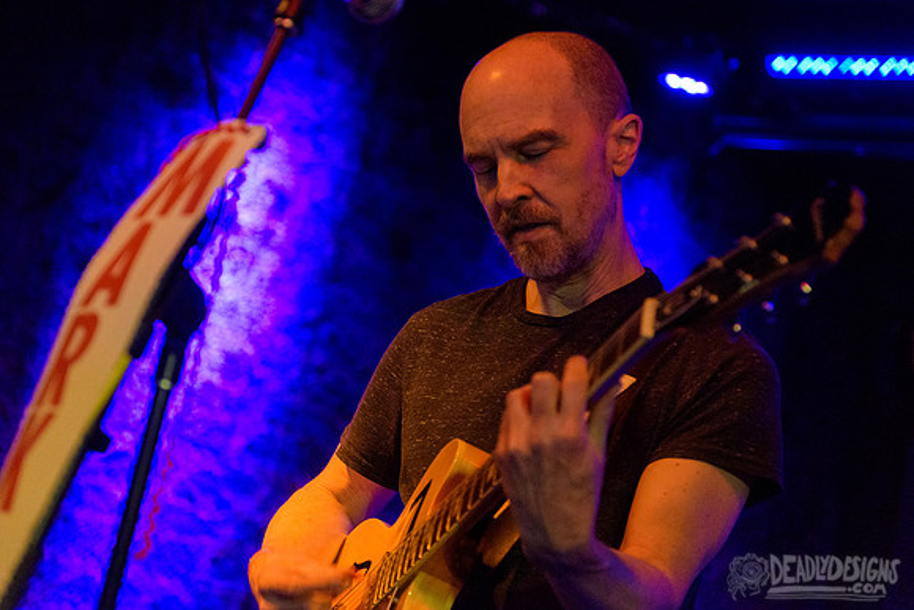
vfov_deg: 17.8
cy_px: 277
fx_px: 1942
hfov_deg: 26.5
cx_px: 437
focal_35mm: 76
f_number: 3.2
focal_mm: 70
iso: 4000
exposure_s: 1/100
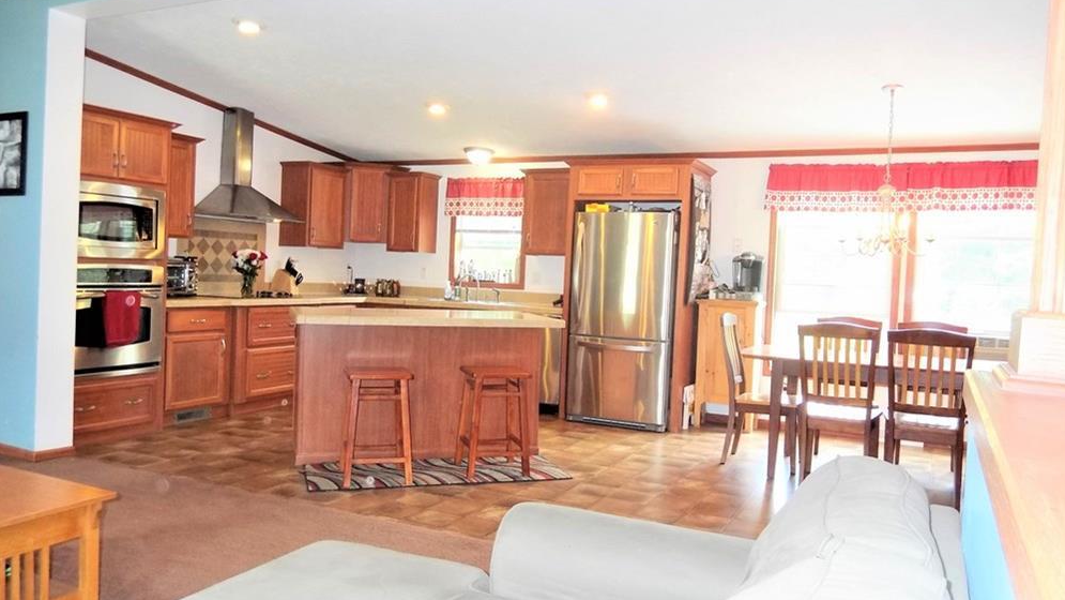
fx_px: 791
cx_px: 530
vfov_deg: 41.5
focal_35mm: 28
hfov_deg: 67.9
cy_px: 292
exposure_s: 1/30
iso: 360
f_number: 3.5
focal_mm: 4.5
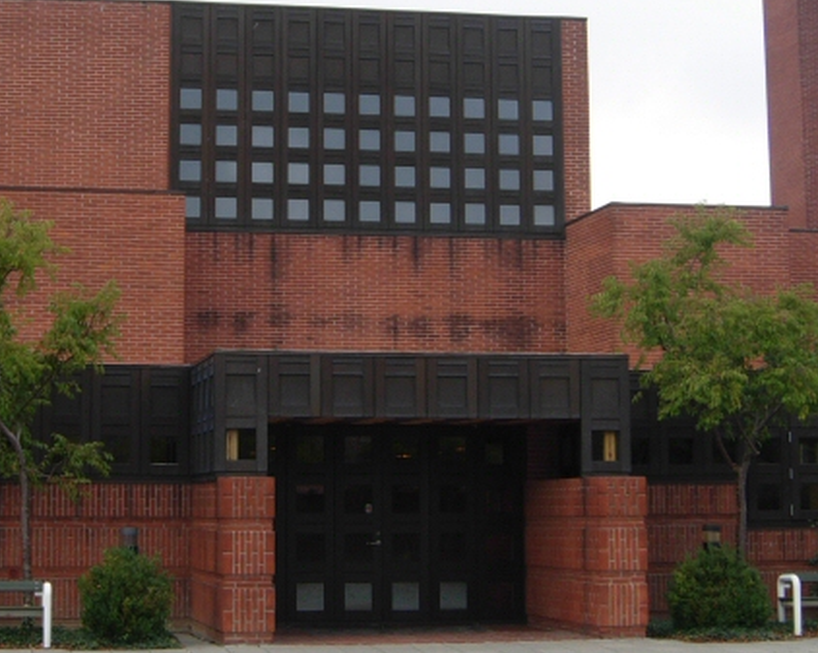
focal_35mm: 75
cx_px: 306
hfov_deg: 25.3
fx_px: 1814
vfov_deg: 20.4
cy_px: 228
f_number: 3.4
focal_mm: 7.5
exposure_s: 1/80.6
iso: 50
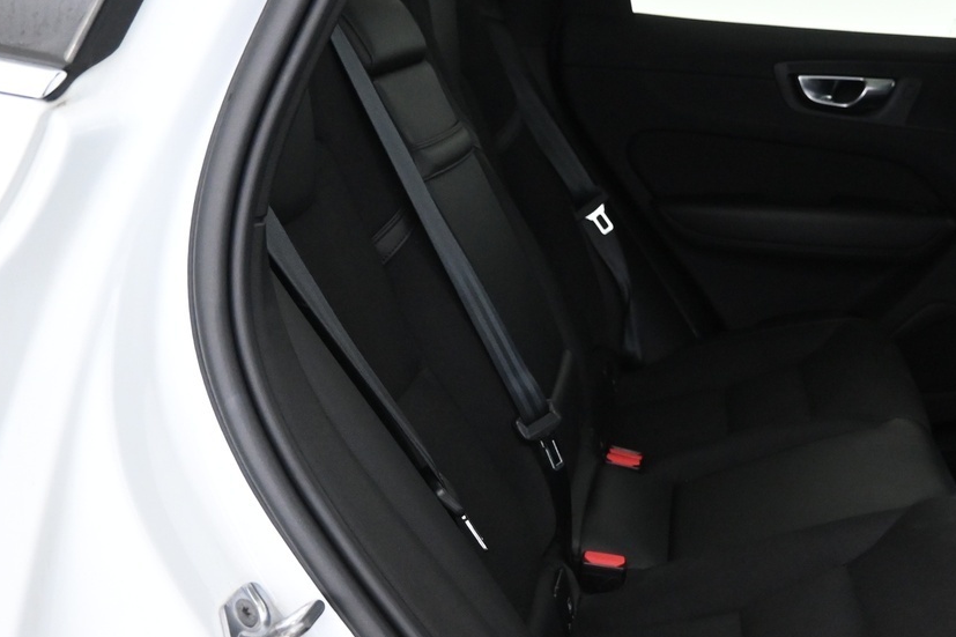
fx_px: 1248
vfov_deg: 28.6
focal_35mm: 47
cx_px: 815
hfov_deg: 39.6
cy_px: 335
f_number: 3.5
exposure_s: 1/25
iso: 2500
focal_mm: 16
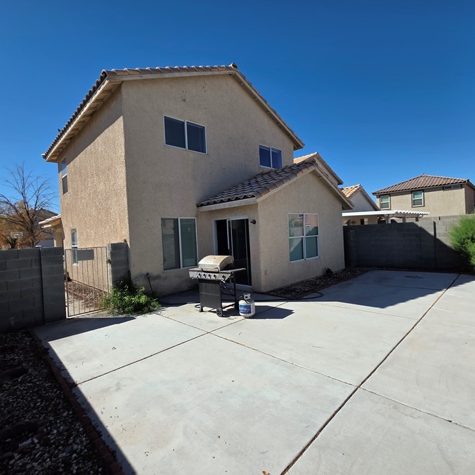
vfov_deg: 87.4
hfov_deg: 87.4
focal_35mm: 16
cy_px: 238
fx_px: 248
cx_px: 229
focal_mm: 2.2
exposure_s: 1/3109
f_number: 1.9
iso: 40
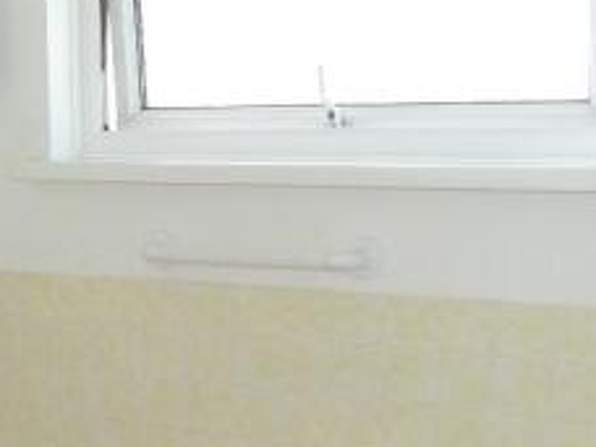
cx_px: 197
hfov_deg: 30.0
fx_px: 1102
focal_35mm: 64
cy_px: 302
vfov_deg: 22.8
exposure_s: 1/80
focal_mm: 4.5
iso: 80
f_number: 2.8
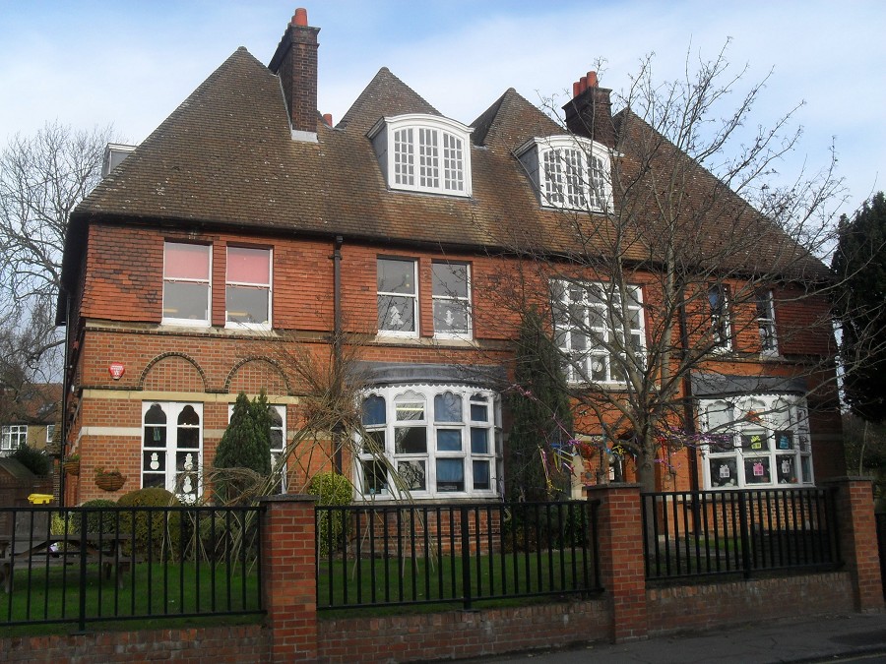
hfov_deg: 52.6
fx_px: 896
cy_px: 332
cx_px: 443
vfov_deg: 40.7
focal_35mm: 35
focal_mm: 6.3
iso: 100
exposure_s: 1/500
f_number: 3.2
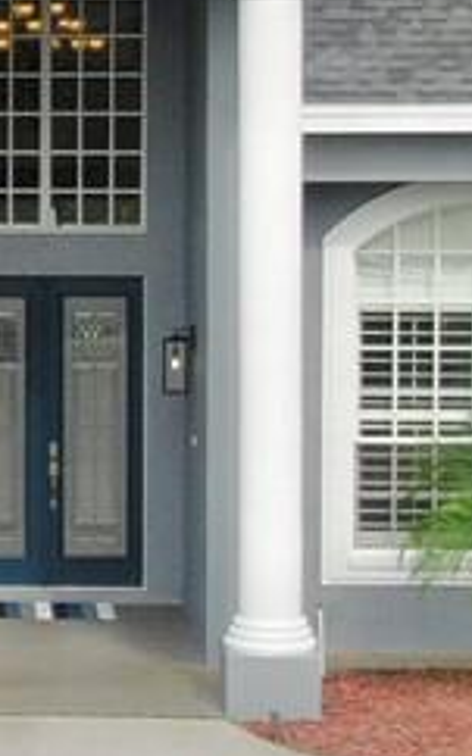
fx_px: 3462
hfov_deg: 7.4
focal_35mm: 168
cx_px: -578
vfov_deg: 12.4
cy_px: 175
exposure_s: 1/1600
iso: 100
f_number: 2.8
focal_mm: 4.39
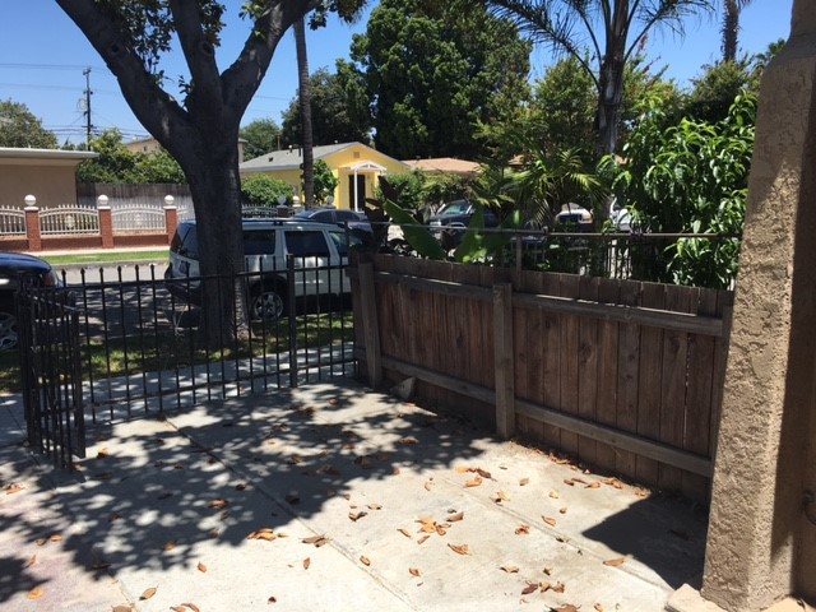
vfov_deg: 48.2
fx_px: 684
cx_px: 408
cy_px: 306
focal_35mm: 29
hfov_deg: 61.7
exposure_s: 1/1083
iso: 25
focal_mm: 4.15
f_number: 2.2
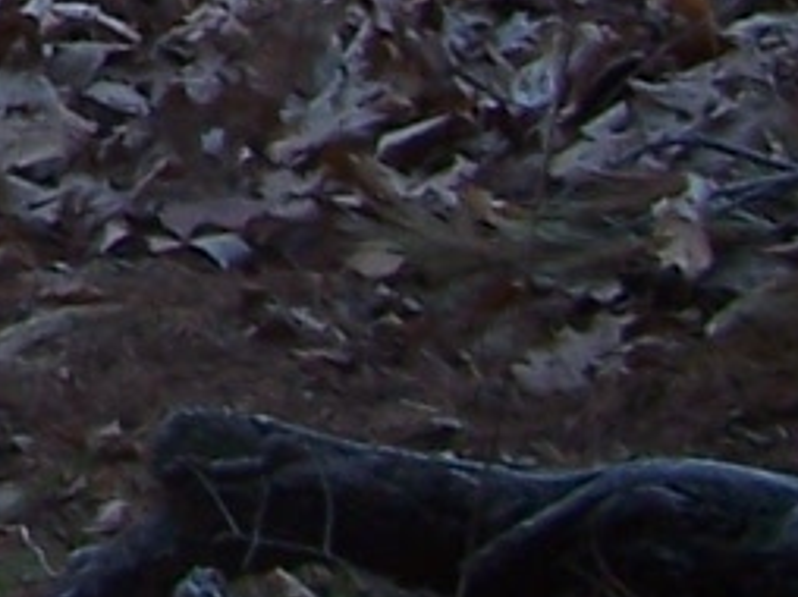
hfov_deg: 7.3
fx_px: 5712
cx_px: -1398
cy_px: -842
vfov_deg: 5.8
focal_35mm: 248
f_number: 2.8
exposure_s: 1/250
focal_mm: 6.3
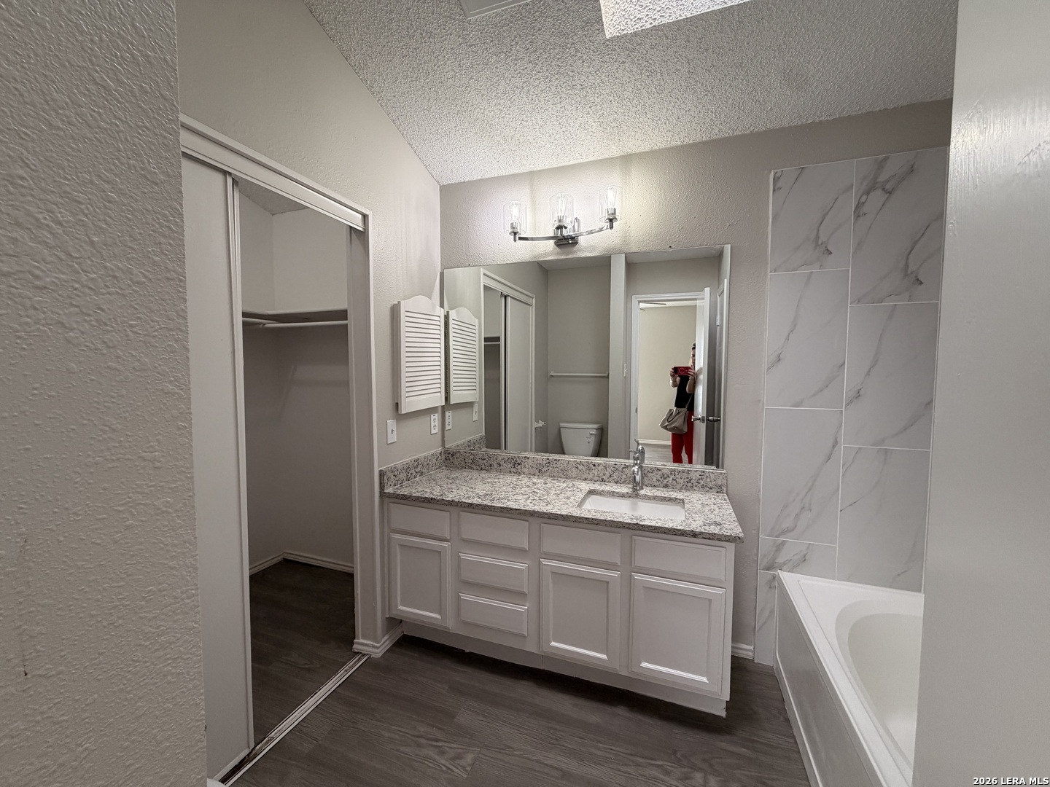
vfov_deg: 85.7
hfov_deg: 102.1
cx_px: 525
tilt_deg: -3.3
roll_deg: -0.2
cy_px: 394
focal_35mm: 14
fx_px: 425
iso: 160
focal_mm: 2.22
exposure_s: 1/120
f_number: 2.2
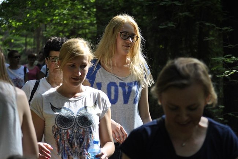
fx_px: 695
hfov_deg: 19.4
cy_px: 80
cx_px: 119
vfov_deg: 13.1
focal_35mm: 105
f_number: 4.2
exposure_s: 1/500
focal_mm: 70
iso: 360
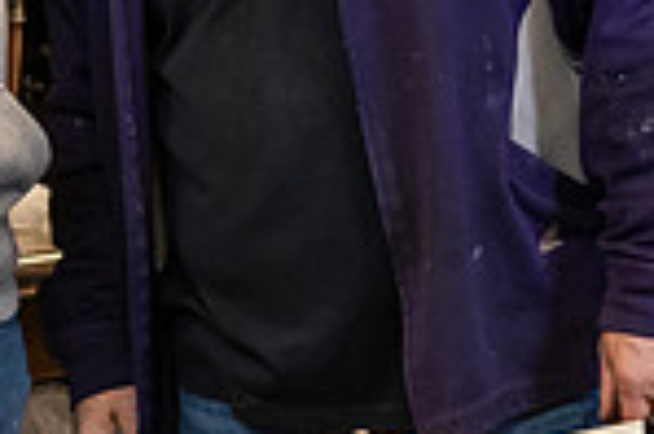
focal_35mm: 203
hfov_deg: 10.0
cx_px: -57
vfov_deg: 6.6
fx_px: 3684
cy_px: -274
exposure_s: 1/200
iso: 1600
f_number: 3.5
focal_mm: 52
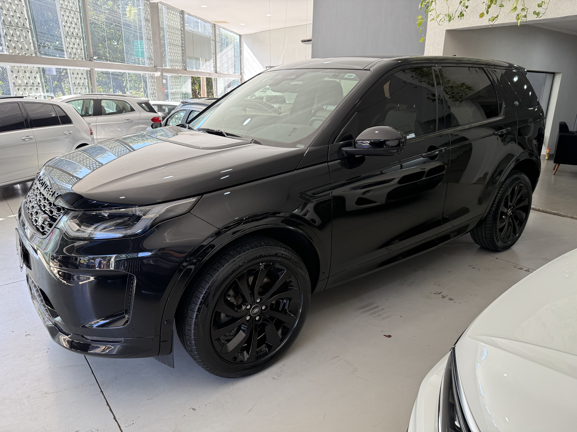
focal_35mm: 24
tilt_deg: -18.3
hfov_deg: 71.6
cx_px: 288
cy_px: 216
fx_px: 400
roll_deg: -0.8
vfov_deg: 56.8
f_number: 1.78
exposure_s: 1/165
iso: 100
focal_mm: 6.76
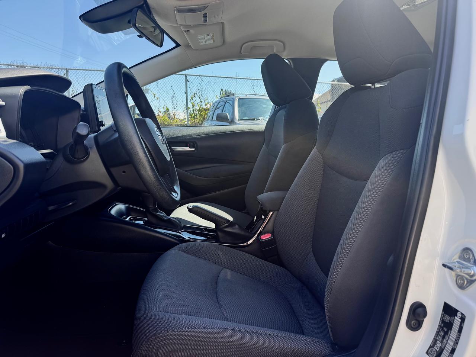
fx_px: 330
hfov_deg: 71.6
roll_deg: +0.9
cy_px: 178
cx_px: 238
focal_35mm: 24
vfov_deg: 56.8
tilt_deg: -6.1
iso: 80
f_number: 1.78
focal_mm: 6.76
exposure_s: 1/356
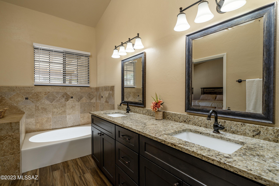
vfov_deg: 73.7
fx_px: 124
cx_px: 140
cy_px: 93
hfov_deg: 96.7
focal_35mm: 16
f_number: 7.1
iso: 200
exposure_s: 1/30
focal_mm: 16
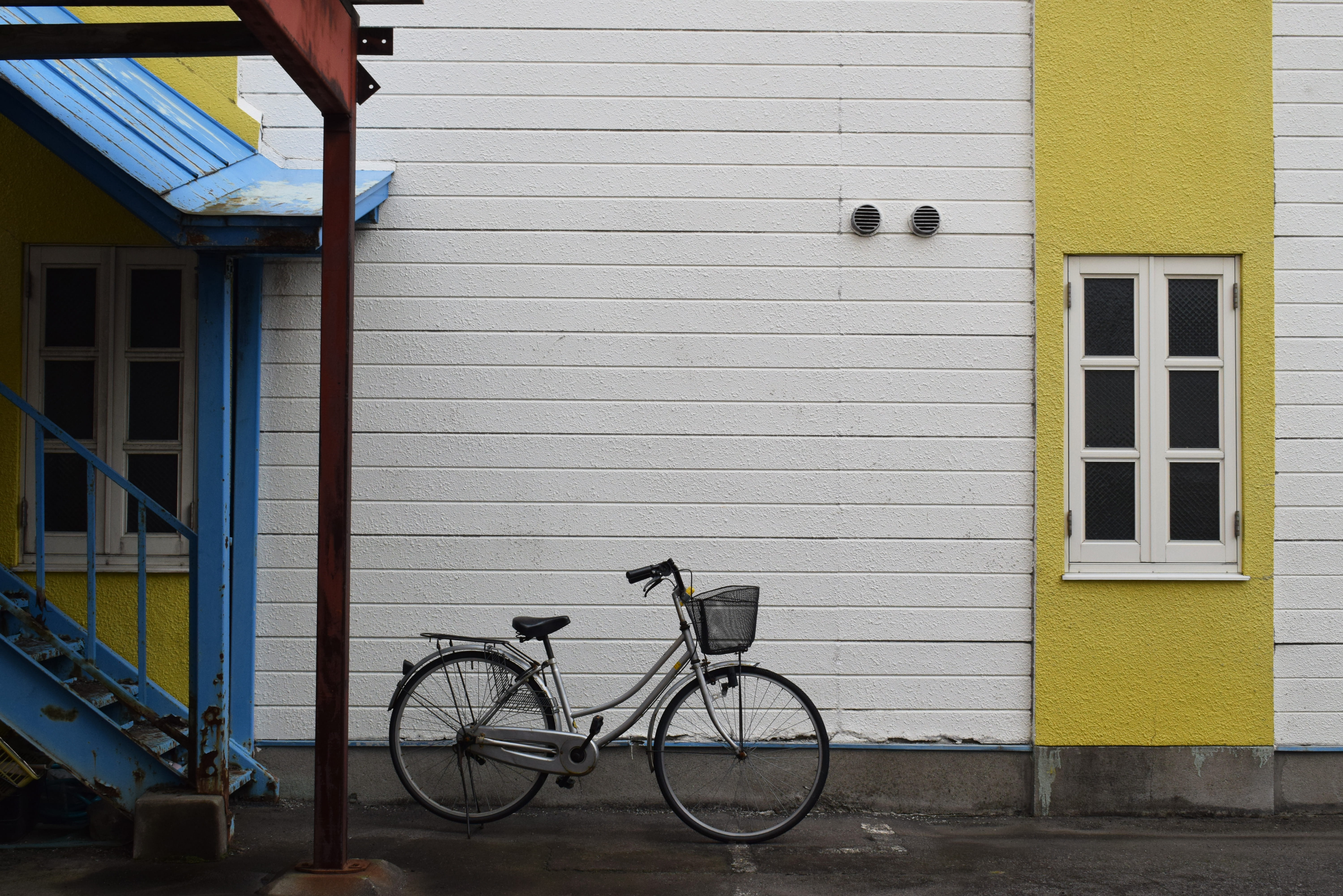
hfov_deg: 42.3
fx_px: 1735
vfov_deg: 28.9
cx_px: 672
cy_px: 448
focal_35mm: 46
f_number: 11
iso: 800
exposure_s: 1/250
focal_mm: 31
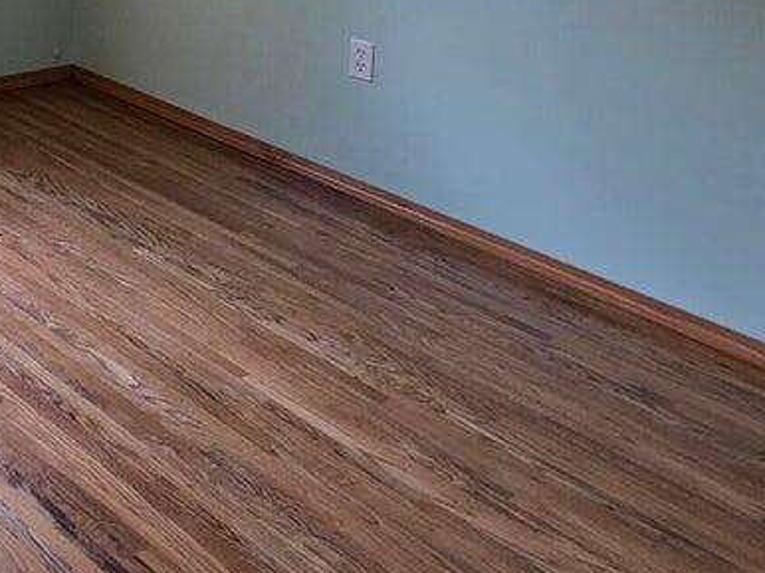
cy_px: -212
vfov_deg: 25.9
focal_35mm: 46
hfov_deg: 34.4
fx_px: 1016
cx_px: -118
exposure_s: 1/120
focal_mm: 2.2
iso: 64
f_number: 1.9
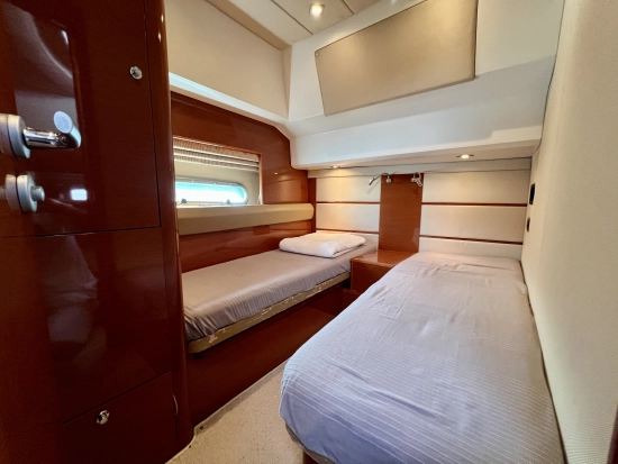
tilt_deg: -7.5
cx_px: 309
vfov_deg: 90.0
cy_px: 232
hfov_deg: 106.2
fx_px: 232
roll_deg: +1.1
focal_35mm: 13
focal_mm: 1.57
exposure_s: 1/60
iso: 400
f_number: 1.8
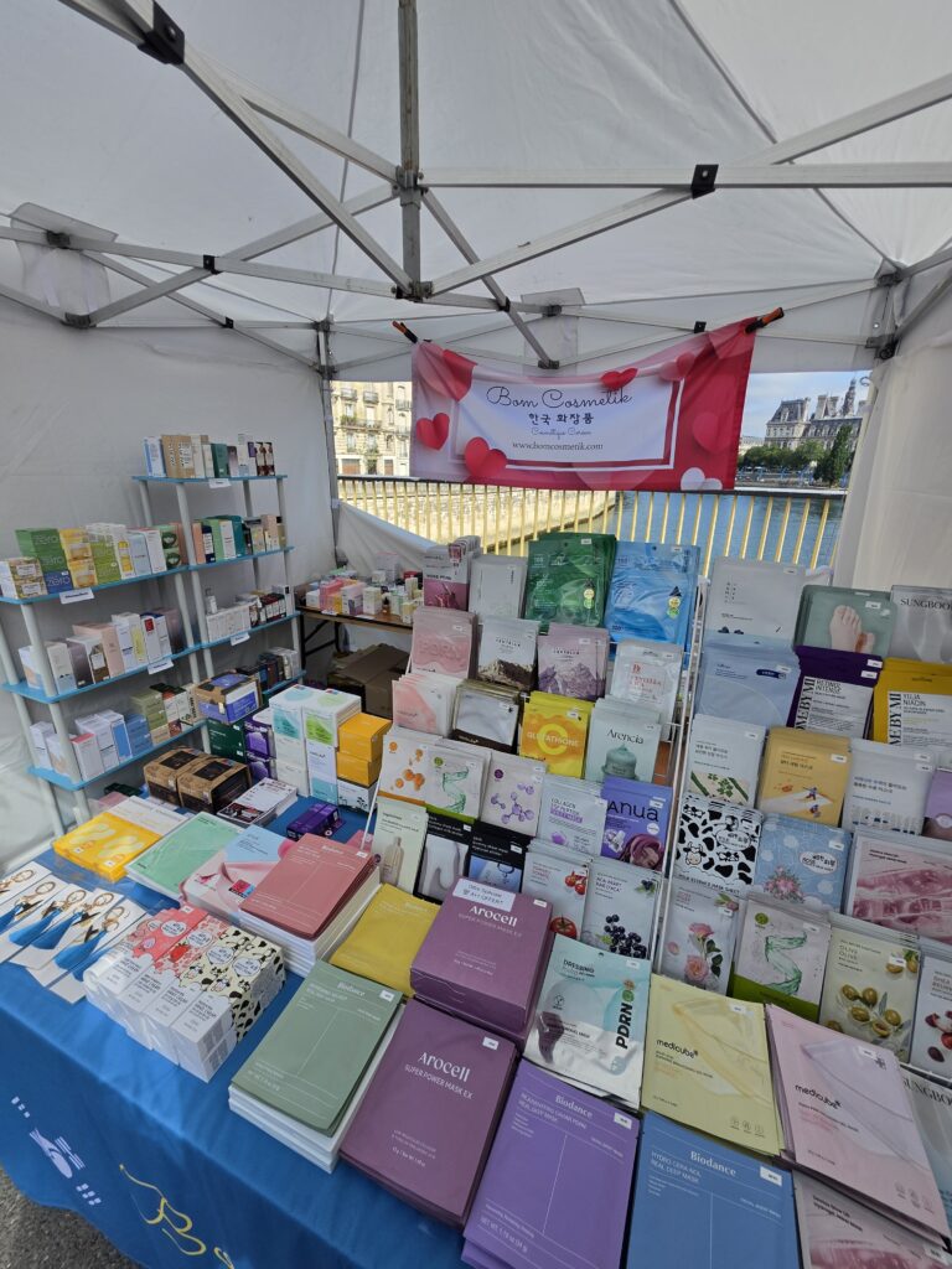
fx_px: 477
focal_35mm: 13
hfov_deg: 89.9
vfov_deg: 106.2
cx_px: 476
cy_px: 634
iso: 32
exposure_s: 1/1182
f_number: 1.9
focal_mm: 2.2
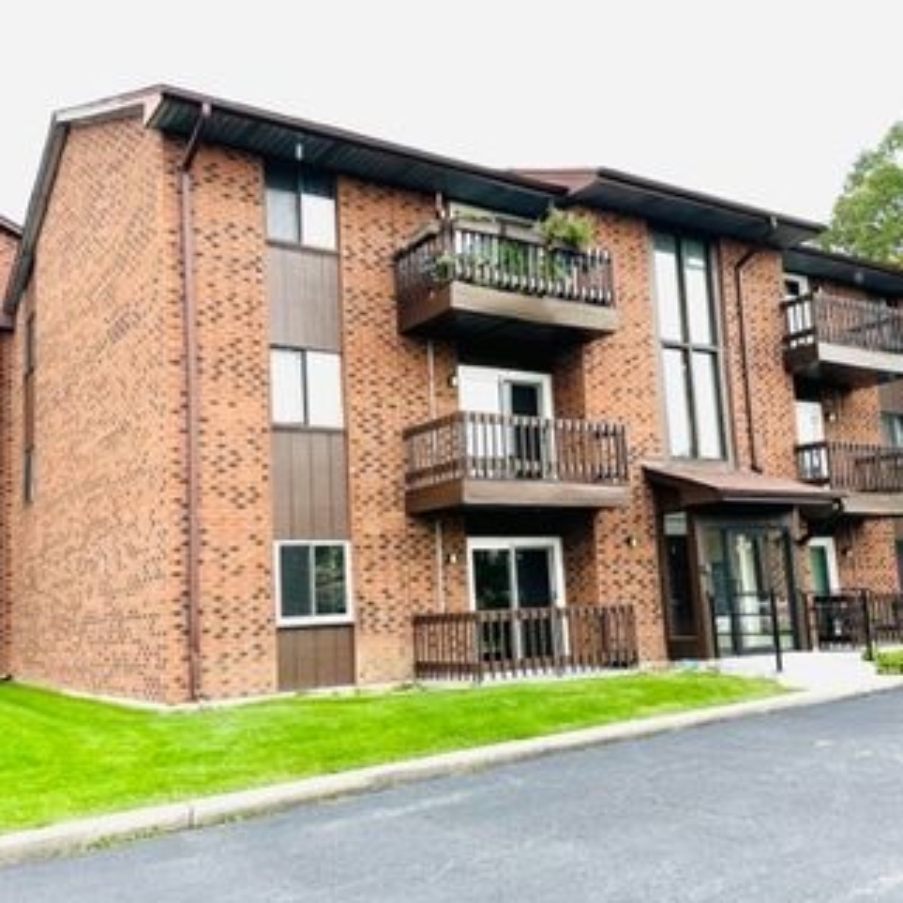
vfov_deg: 49.7
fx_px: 974
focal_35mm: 33
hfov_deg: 49.7
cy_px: 466
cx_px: 456
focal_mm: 6.86
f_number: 1.78
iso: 80
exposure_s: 1/663
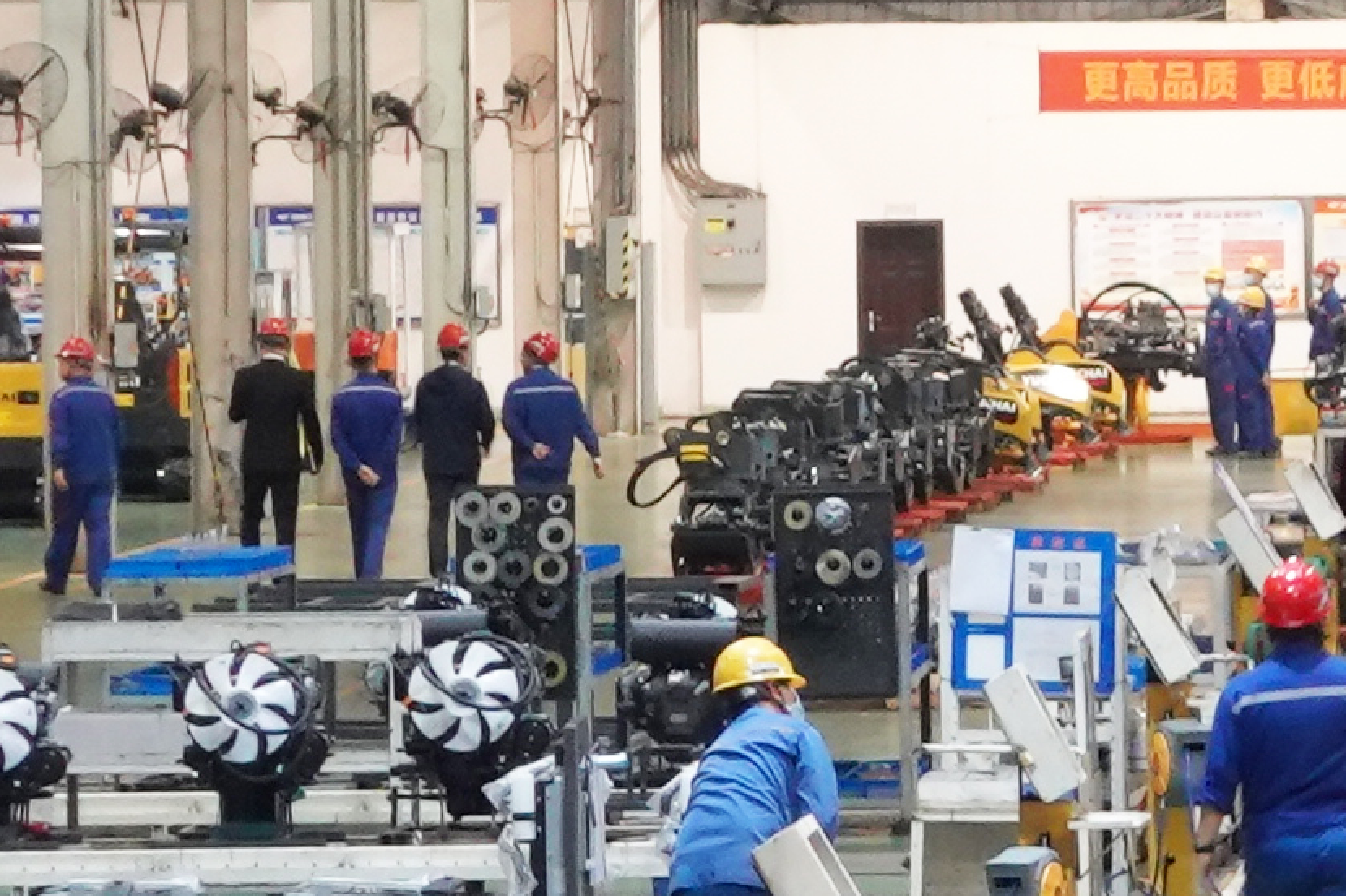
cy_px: 601
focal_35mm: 317
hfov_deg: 6.5
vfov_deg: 4.3
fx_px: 11847
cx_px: 1555
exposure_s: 1/20
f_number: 2.8
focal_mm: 18.2
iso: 800
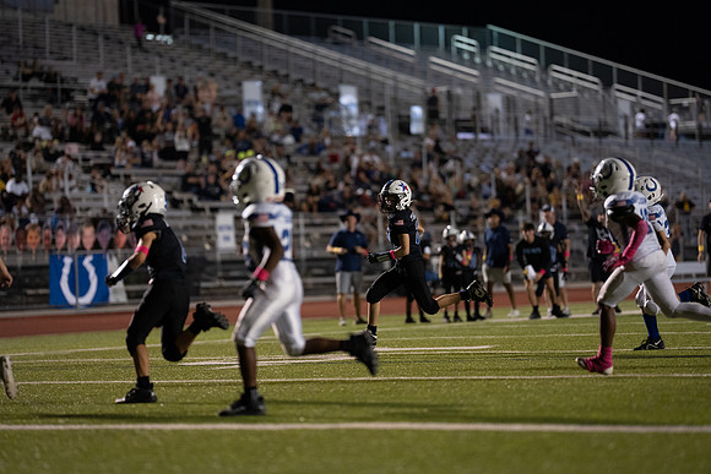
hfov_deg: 15.2
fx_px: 2667
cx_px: 356
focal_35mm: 135
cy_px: 237
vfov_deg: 10.2
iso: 3200
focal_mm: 135
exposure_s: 1/1000
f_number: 1.8
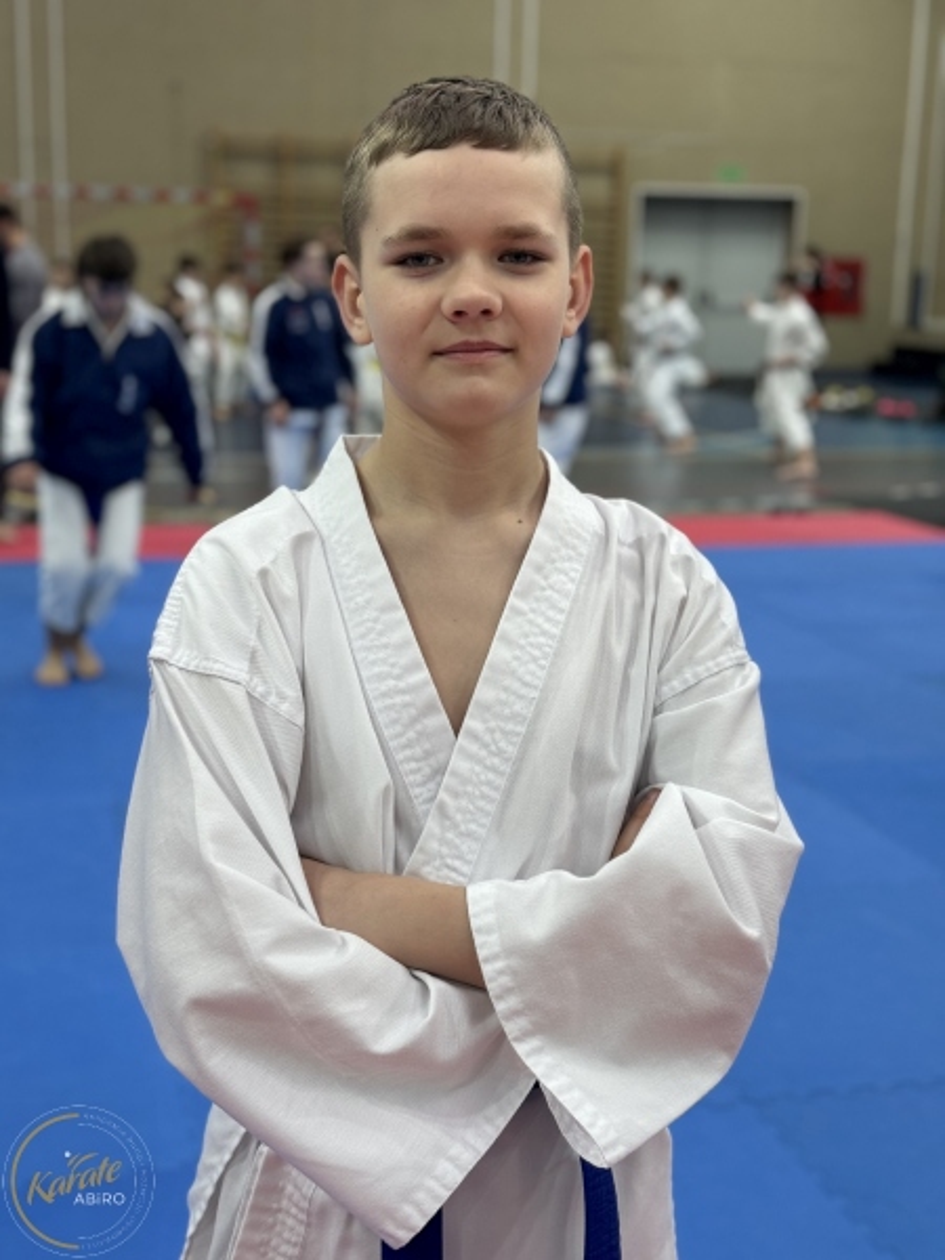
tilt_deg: -11.2
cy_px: 630
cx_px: 472
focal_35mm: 48
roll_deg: -1.4
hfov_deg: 30.3
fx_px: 1747
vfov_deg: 39.7
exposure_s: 1/100
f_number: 1.78
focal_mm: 6.86
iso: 50
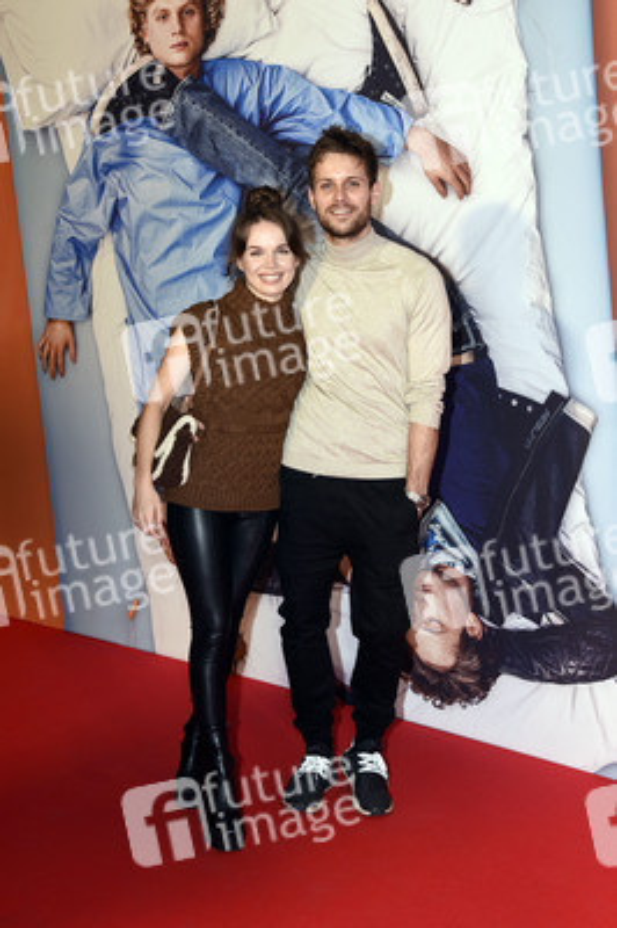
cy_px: 464
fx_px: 1185
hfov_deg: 29.2
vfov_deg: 42.8
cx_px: 308
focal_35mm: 46
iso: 1000
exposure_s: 1/80
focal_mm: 46
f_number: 6.3
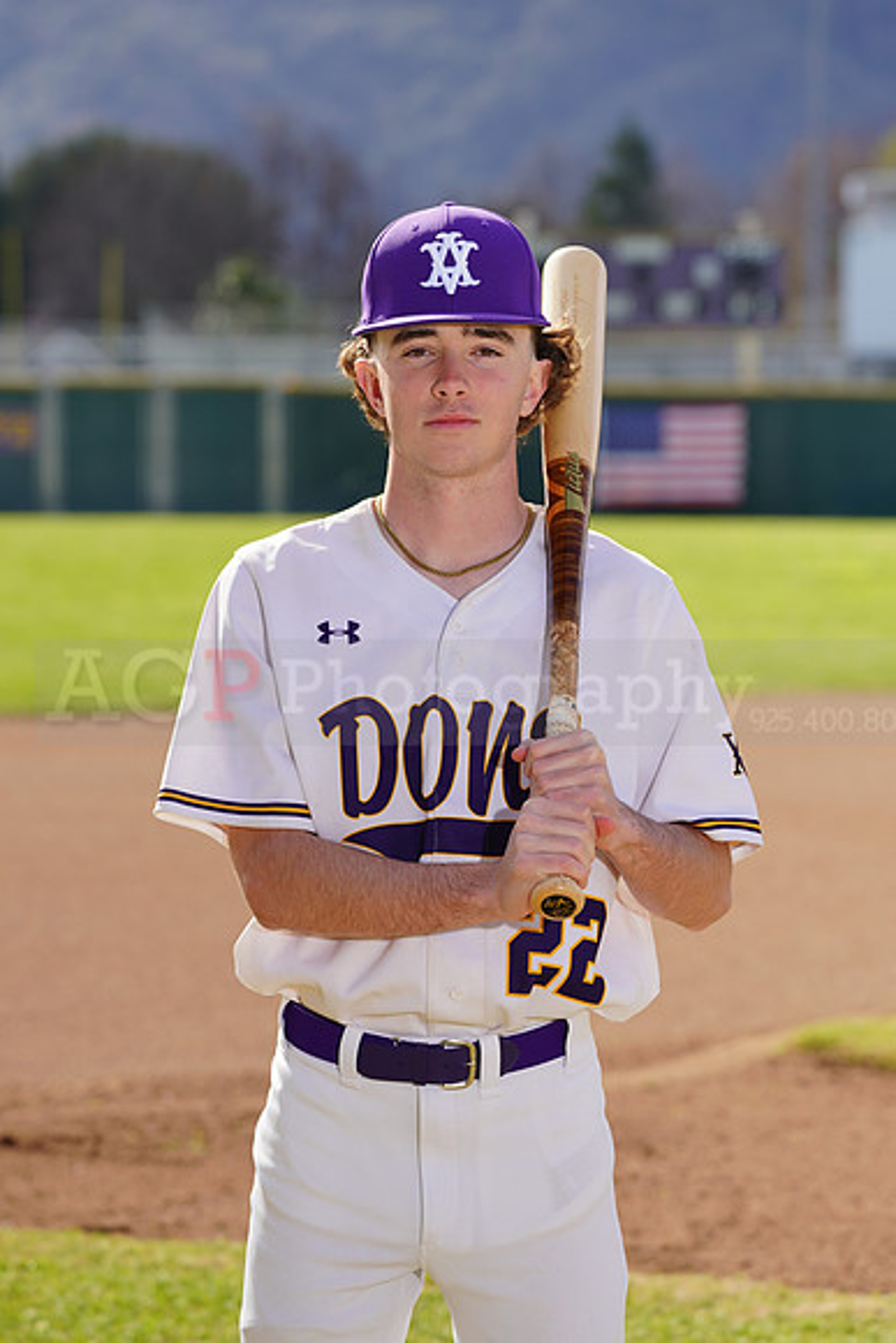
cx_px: 448
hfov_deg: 7.2
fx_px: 7089
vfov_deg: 10.8
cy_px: 672
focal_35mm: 190
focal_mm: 190
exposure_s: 1/250
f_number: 8
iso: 100
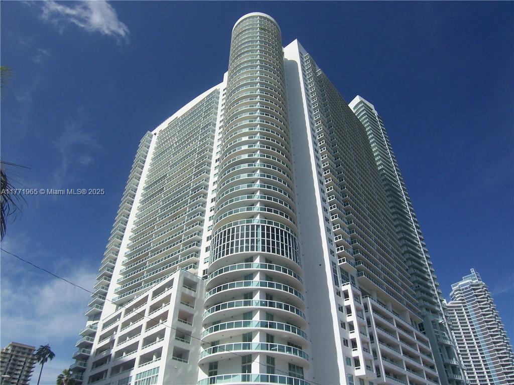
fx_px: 342
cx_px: 257
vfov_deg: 58.9
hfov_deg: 73.9
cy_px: 192
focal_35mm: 23
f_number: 5.6
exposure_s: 1/640
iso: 64
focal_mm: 3.8
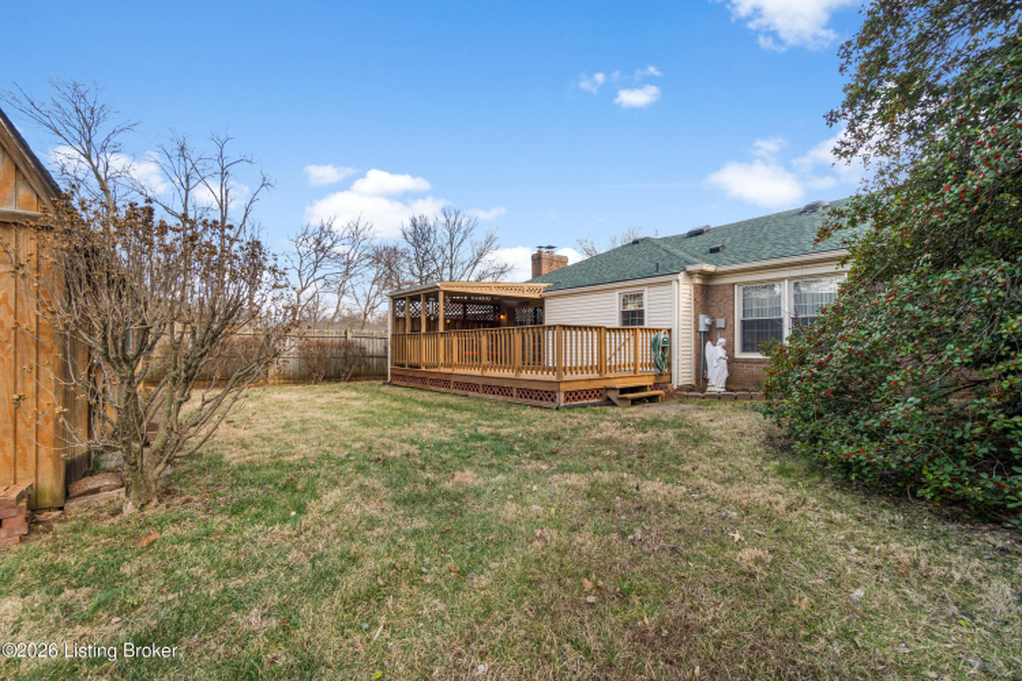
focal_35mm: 15
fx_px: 426
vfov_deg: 77.3
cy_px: 340
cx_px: 511
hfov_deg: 100.4
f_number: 8
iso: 400
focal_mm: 10
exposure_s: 1/500
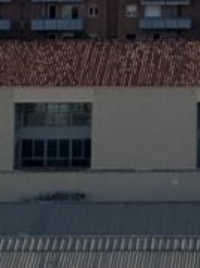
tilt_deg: +4.3
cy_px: -460
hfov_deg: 5.3
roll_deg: +0.1
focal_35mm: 275
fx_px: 2121
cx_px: 336
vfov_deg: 6.7
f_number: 1.78
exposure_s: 1/5848
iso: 64
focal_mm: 6.76
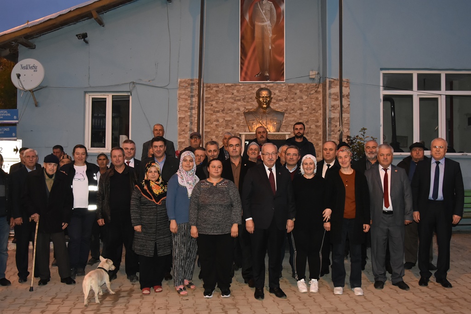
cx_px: 236
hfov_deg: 53.1
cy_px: 157
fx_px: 471
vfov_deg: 36.9
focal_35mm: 36
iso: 1600
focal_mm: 24
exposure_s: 1/60
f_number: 5.6
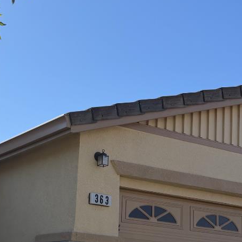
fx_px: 554
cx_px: 26
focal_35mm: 70
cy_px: 217
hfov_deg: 24.0
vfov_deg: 24.0
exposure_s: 1/3759
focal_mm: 6.76
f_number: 1.78
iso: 80
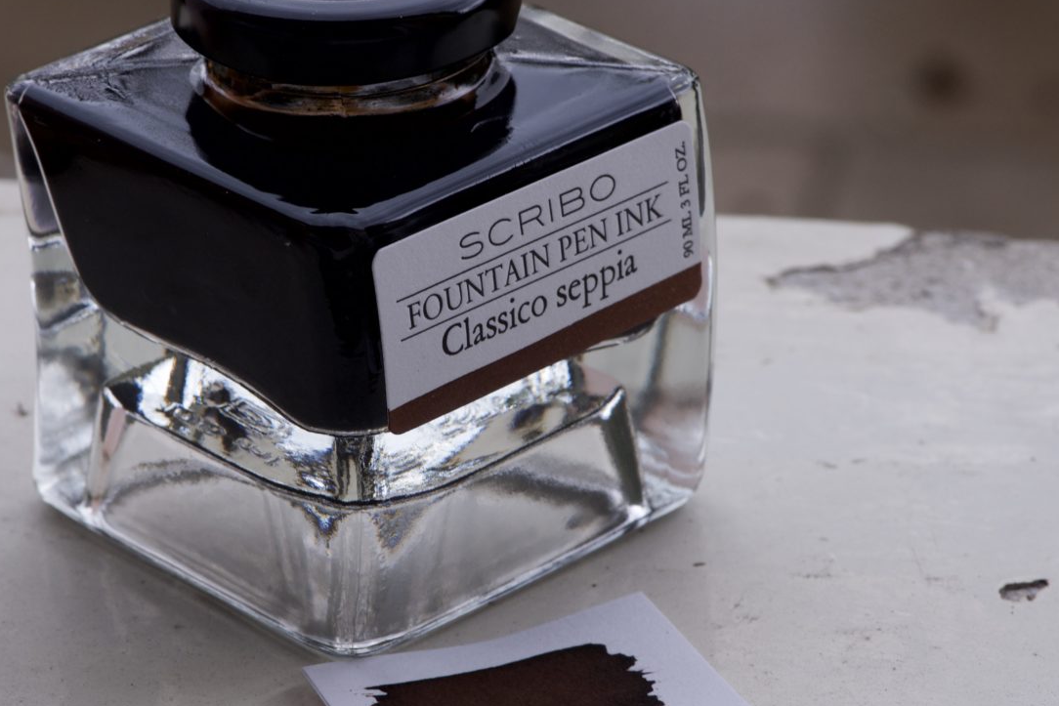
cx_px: 443
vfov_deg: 8.9
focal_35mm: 155
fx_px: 4560
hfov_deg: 13.2
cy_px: 371
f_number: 16
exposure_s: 1/100
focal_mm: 105
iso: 800
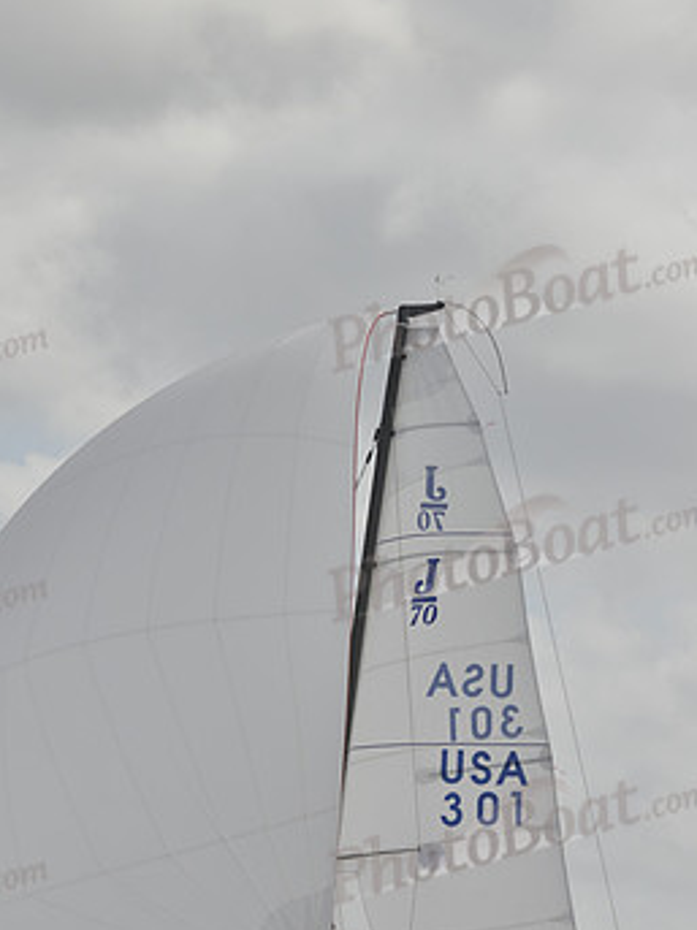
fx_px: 8731
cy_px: 732
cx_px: 188
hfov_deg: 4.6
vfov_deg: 6.1
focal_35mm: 325
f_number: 8
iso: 400
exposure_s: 1/1600
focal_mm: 200
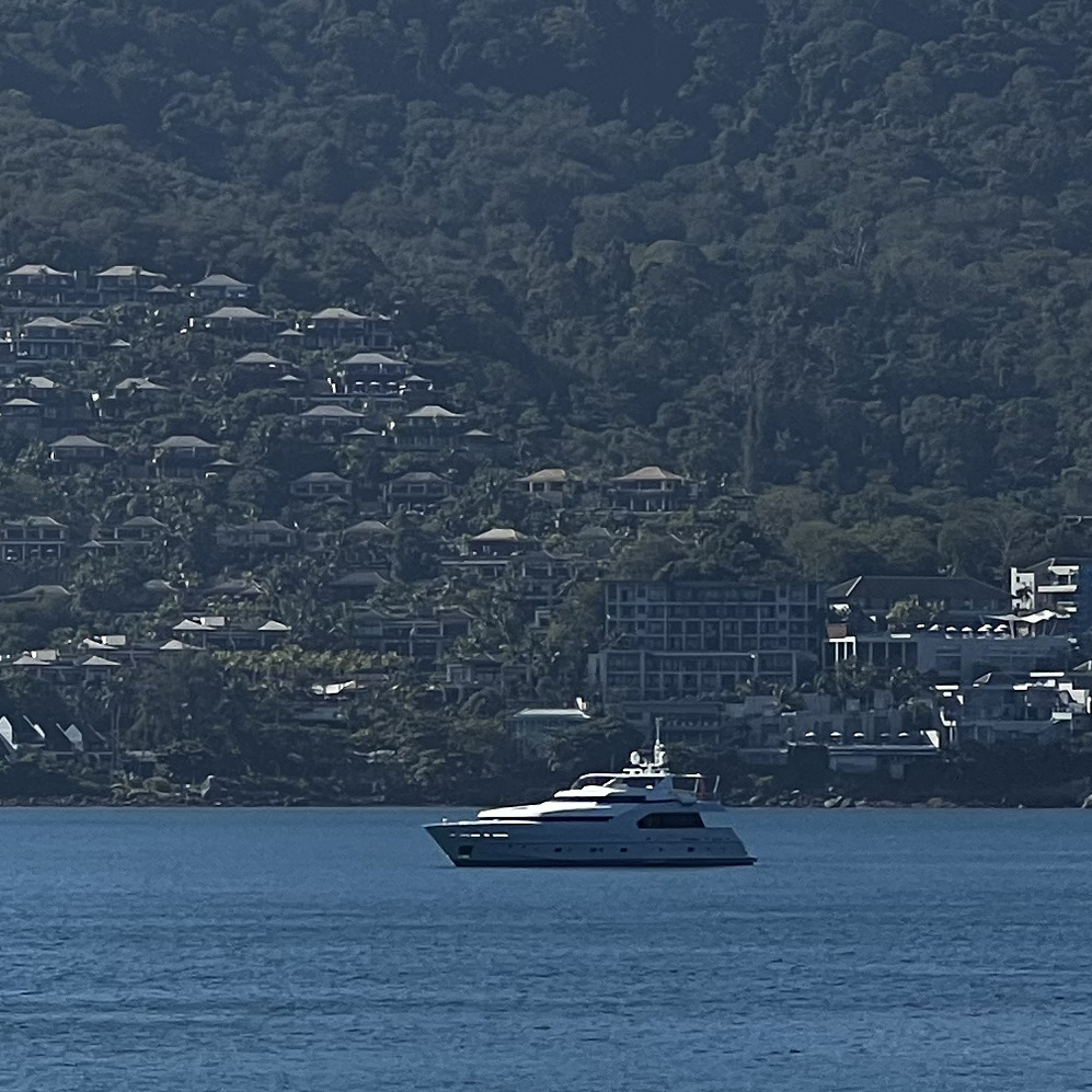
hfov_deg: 6.3
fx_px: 9743
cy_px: 658
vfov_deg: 6.4
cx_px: -483
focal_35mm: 273
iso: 32
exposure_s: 1/1393
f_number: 2.8
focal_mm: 9
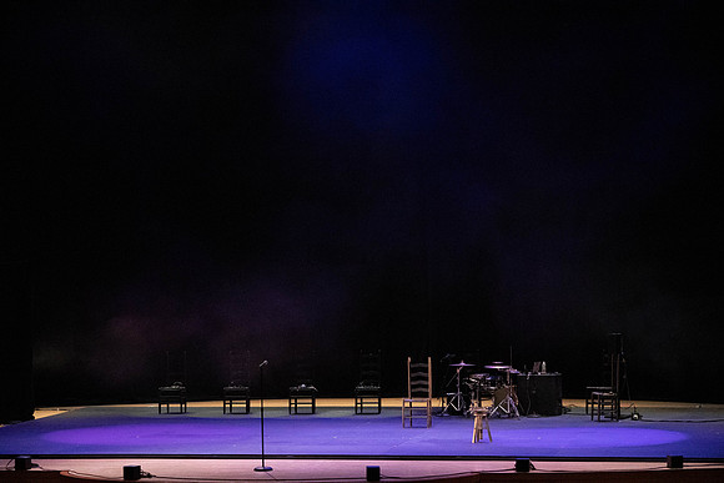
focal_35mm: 100
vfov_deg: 13.7
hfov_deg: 20.4
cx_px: 362
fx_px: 2011
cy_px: 242
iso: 25600
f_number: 10
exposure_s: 1/400
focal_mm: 100
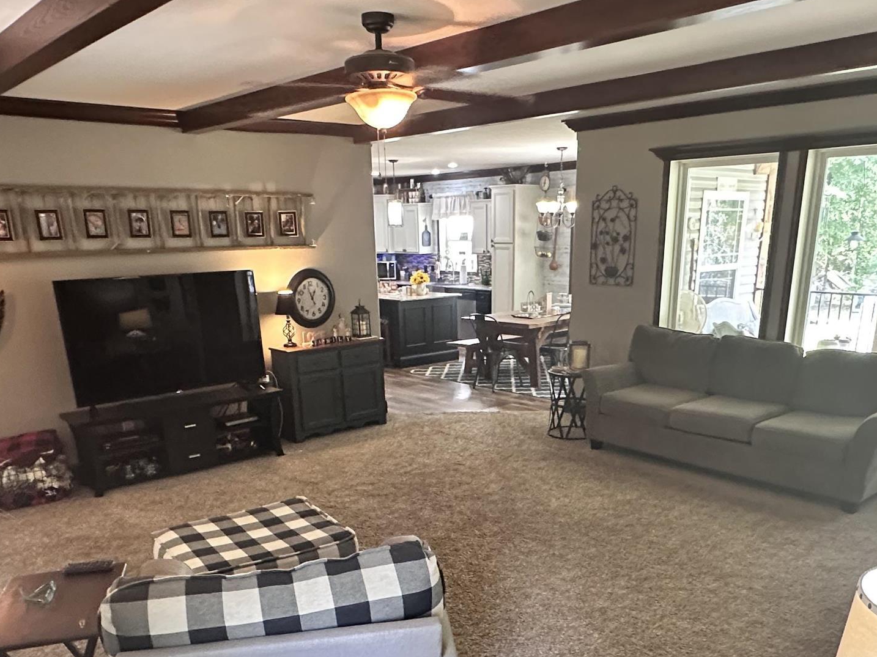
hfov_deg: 60.0
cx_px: 453
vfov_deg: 45.3
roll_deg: +1.5
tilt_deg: -18.4
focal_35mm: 30
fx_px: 760
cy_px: 486
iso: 800
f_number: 2.2
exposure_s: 1/60
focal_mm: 2.22
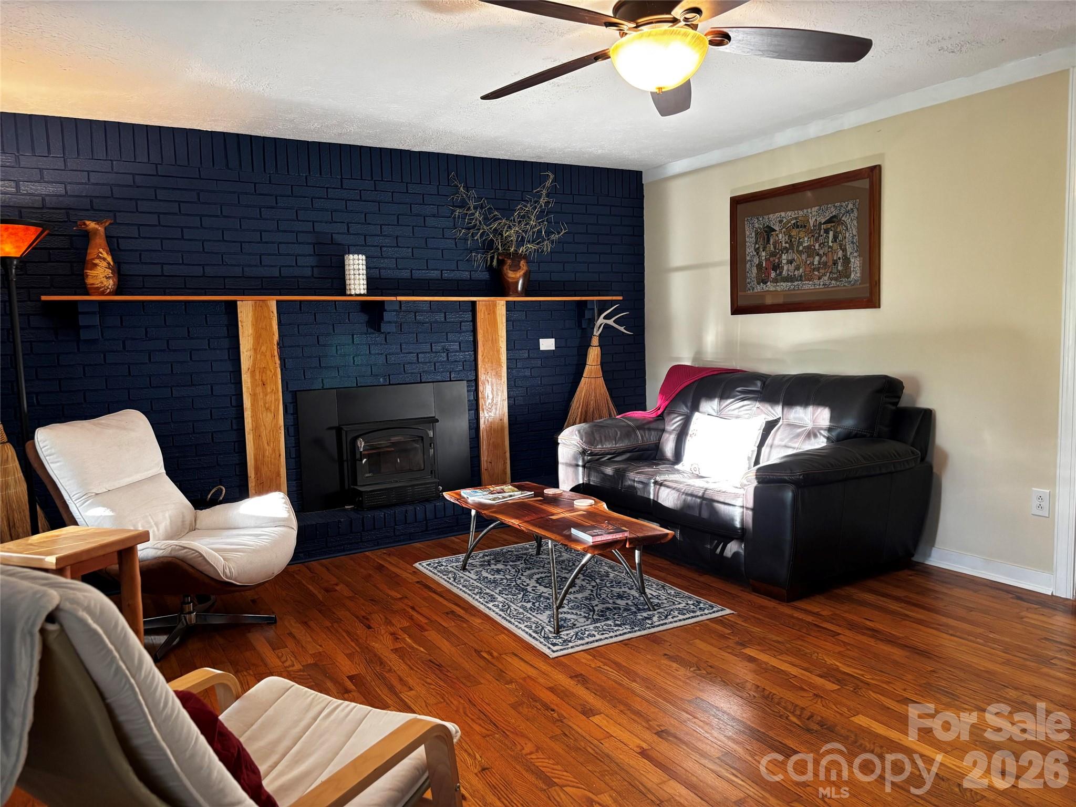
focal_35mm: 26
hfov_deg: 67.3
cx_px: 538
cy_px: 404
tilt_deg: -6.2
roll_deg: +1.1
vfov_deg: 53.1
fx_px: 808
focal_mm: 5.96
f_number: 1.6
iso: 250
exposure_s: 1/60
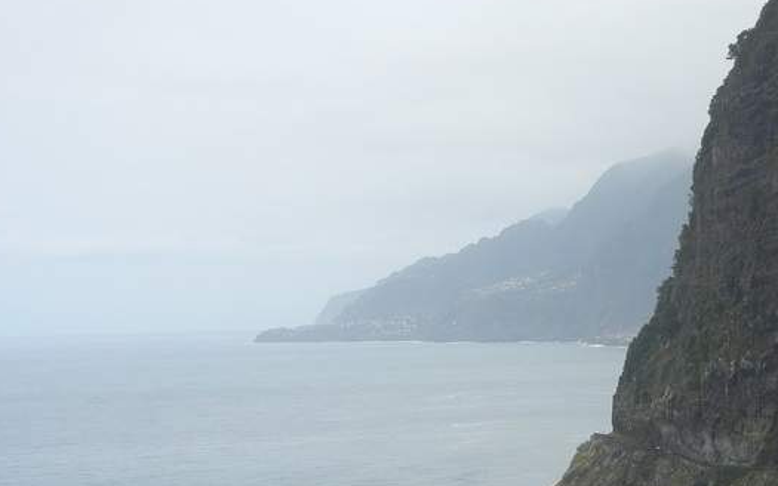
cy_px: 479
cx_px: 600
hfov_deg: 22.1
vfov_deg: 13.9
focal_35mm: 93
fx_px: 1972
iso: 160
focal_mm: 8.1
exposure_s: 1/263
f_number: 7.6
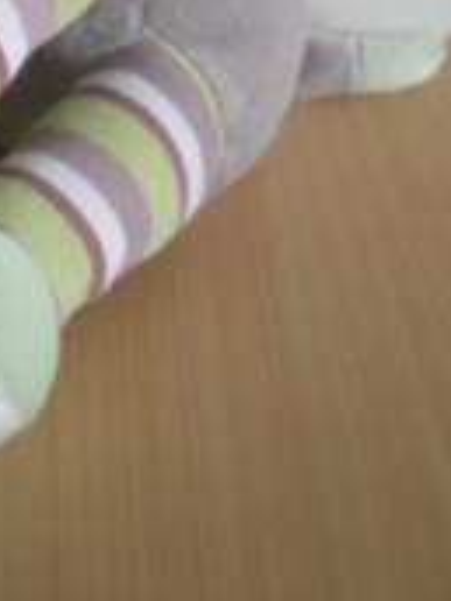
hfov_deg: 12.8
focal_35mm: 115
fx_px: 1998
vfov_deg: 16.3
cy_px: -164
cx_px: 42
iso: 200
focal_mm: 6.3
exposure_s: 1/37
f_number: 3.1
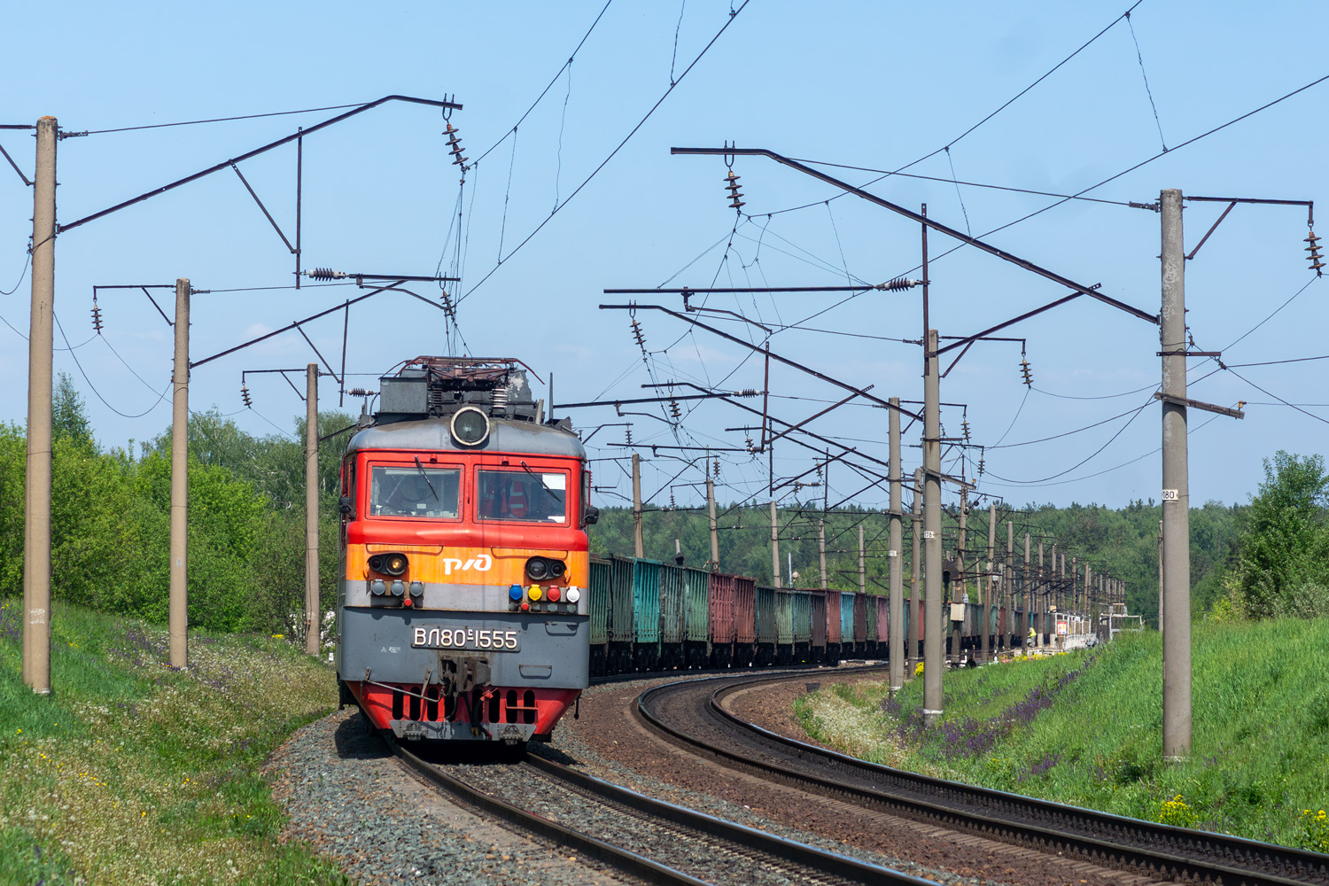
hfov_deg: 13.7
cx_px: 664
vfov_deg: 9.1
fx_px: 5537
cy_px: 443
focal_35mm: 150
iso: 160
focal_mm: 100
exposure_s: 1/640
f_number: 7.1
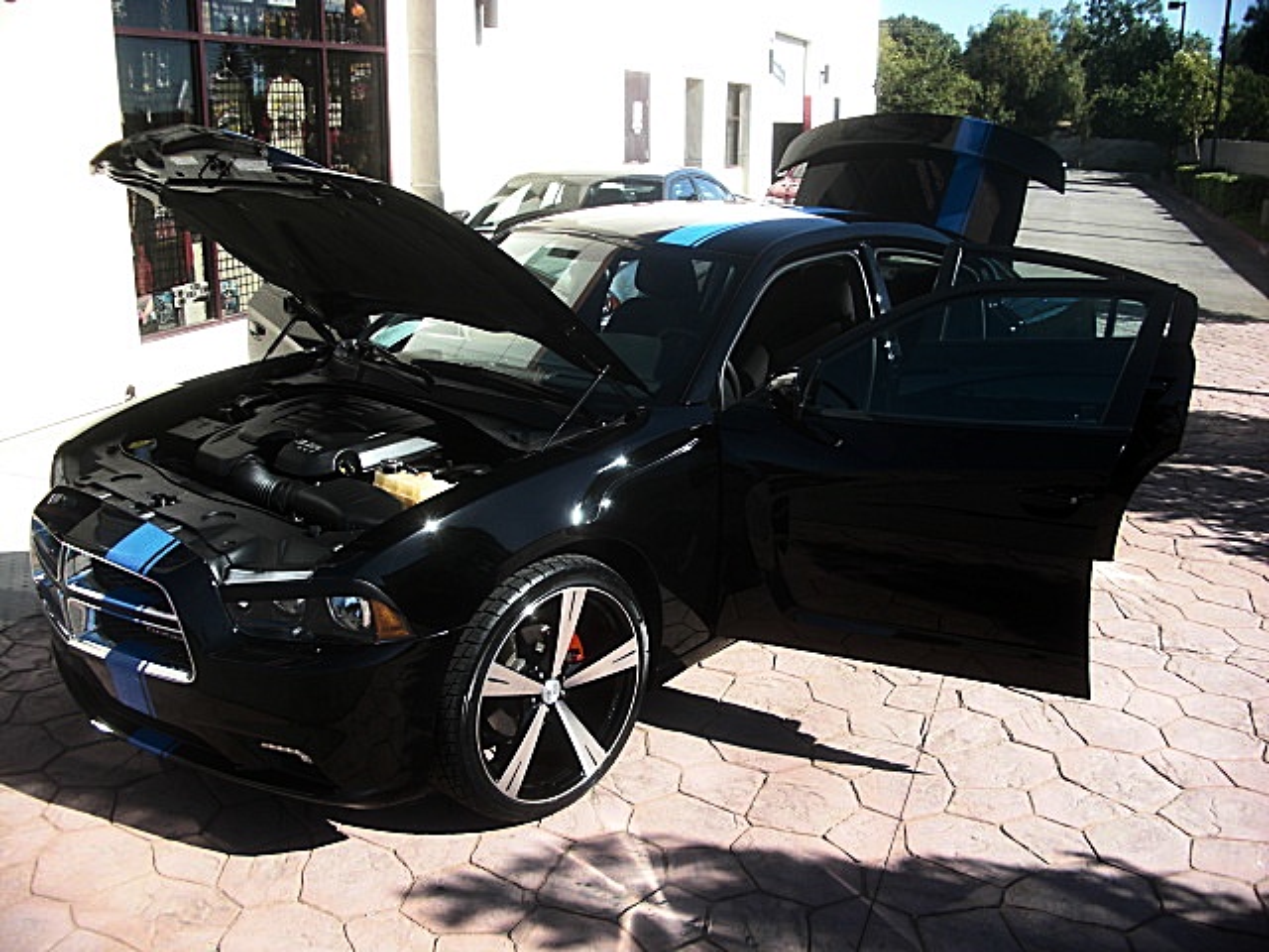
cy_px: 476
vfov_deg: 39.7
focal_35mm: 36
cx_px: 634
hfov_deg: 51.4
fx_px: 1320
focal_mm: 6.3
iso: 50
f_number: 2.8
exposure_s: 1/400
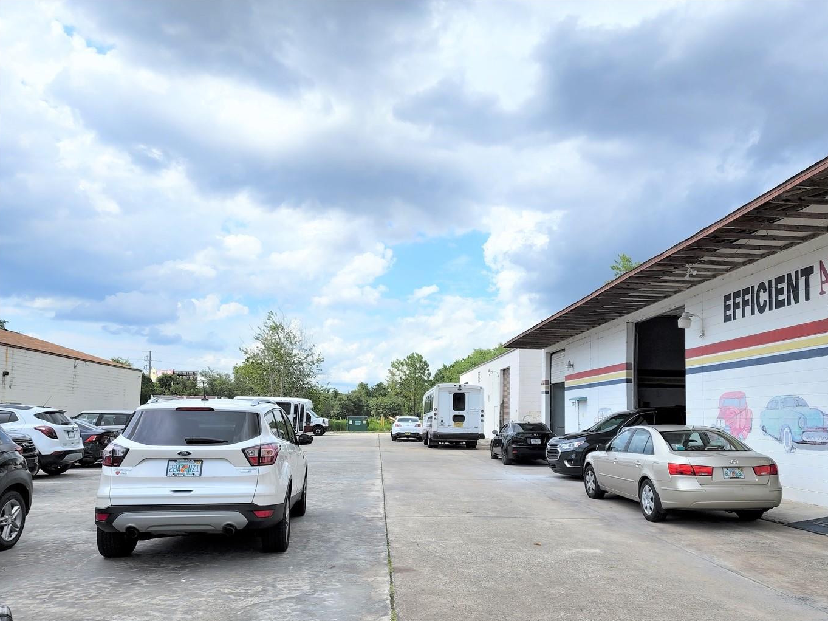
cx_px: 482
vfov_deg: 51.1
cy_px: 362
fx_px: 646
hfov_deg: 64.9
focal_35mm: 27
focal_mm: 6.4
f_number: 1.8
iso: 12
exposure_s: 1/1163
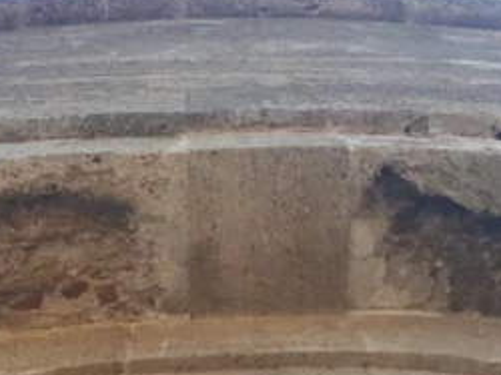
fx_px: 1200
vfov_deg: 17.7
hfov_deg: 23.6
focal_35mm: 83
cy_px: 277
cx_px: 206
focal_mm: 3.6
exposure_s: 1/529
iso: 40
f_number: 1.9
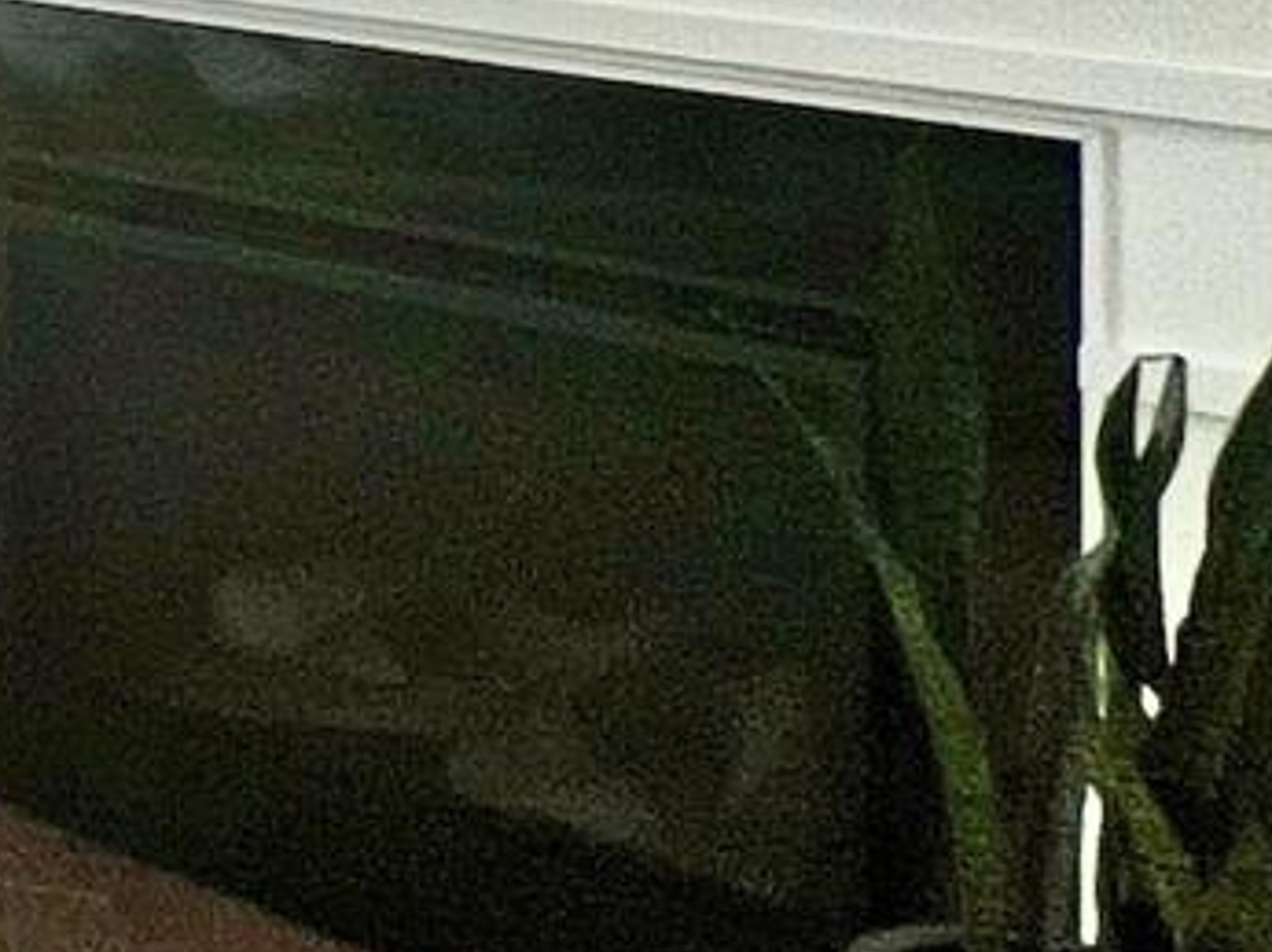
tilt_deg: -0.7
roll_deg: -0.1
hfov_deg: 11.8
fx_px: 2827
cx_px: -2463
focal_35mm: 77
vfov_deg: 17.5
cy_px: -414
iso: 32
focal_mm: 1.57
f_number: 1.8
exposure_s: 1/120
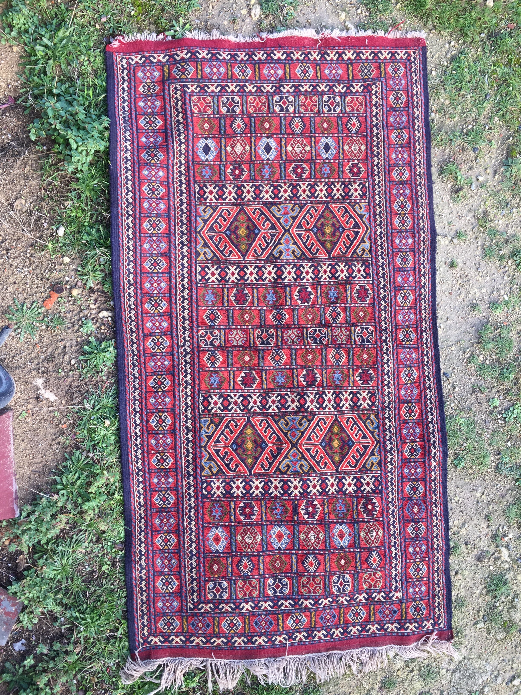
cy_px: 348
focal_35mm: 29
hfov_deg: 48.2
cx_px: 260
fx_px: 582
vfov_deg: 61.7
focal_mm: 4.15
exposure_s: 1/100
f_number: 2.2
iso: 32
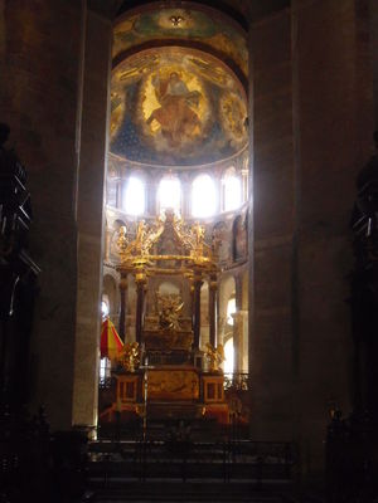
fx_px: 801
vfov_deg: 34.9
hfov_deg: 26.6
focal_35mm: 55
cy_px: 252
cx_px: 189
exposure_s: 1/20
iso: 400
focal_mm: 9.3
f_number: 3.7
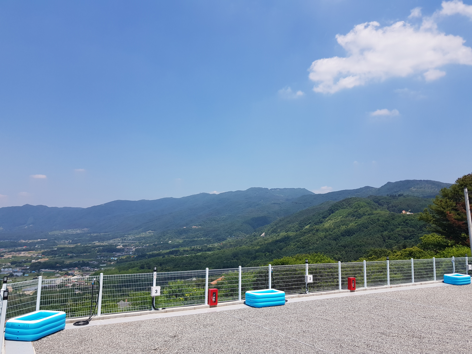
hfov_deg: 67.3
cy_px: 177
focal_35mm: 26
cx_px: 236
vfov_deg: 53.1
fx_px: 355
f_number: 1.7
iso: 40
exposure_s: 1/2792
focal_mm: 4.3
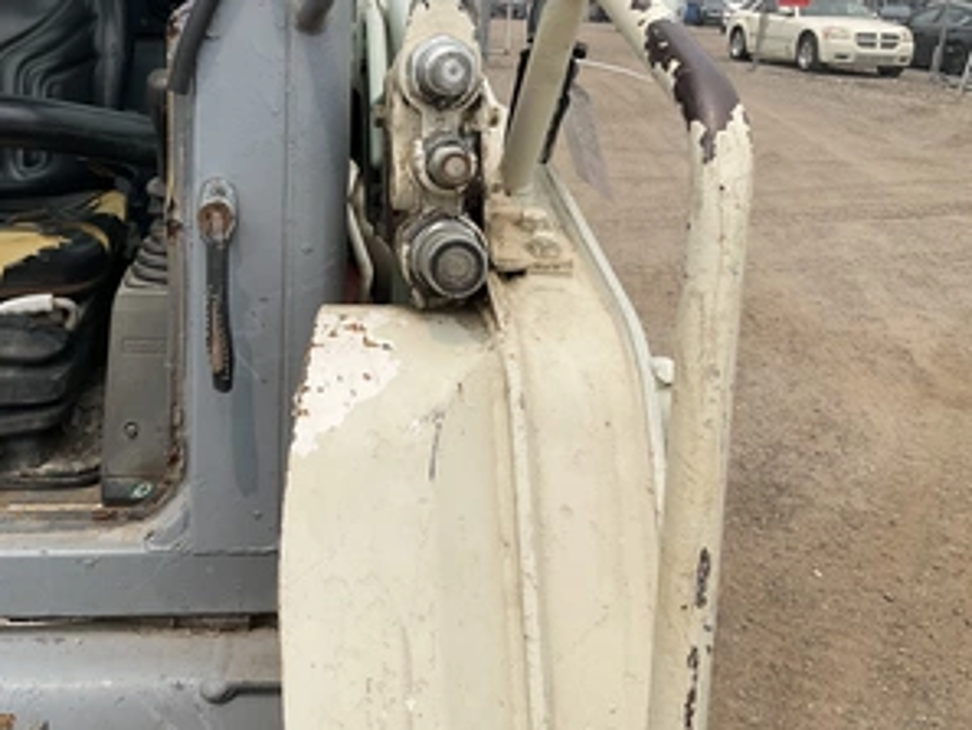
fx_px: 1096
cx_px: 350
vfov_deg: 36.7
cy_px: 282
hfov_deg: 47.3
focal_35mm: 39
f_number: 1.8
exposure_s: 1/2320
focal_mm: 3
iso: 25
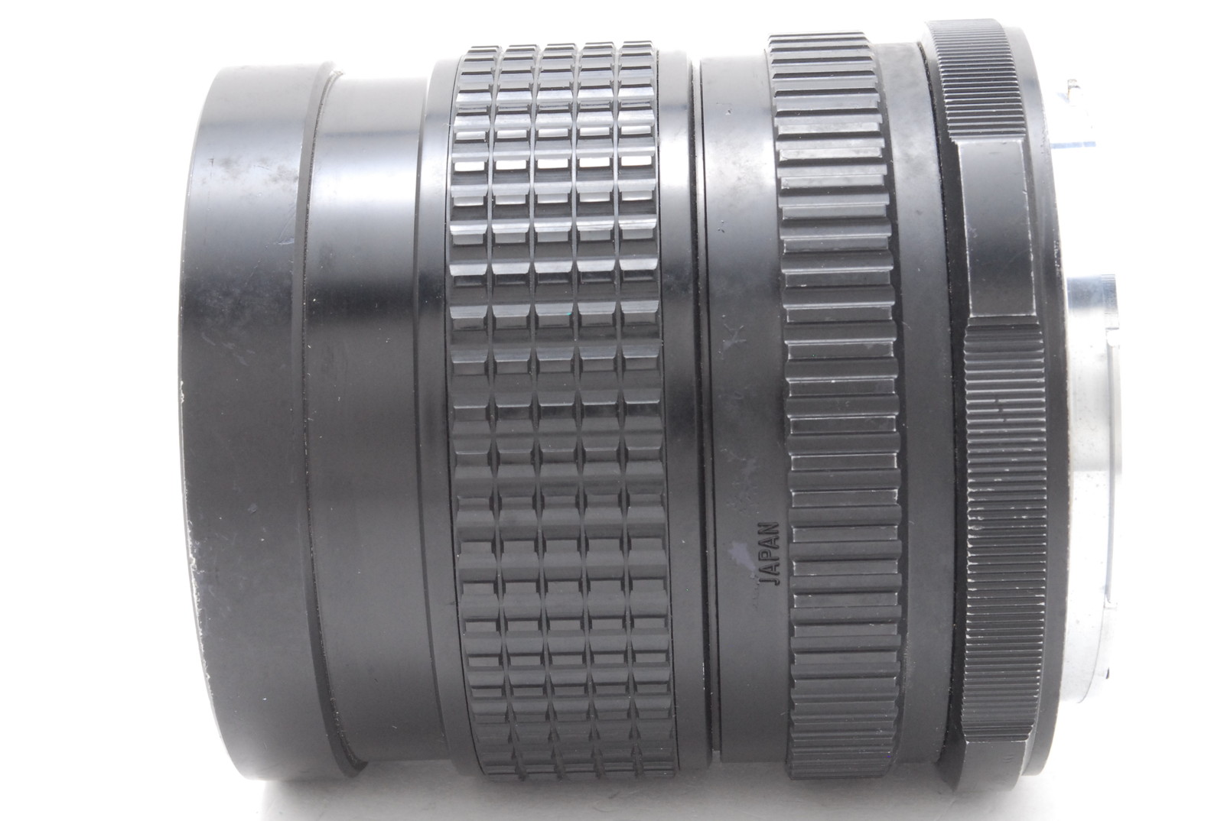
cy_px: 410
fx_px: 2811
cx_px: 612
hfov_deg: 24.6
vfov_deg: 16.6
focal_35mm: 82
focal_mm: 55
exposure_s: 1/250
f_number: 20
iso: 800
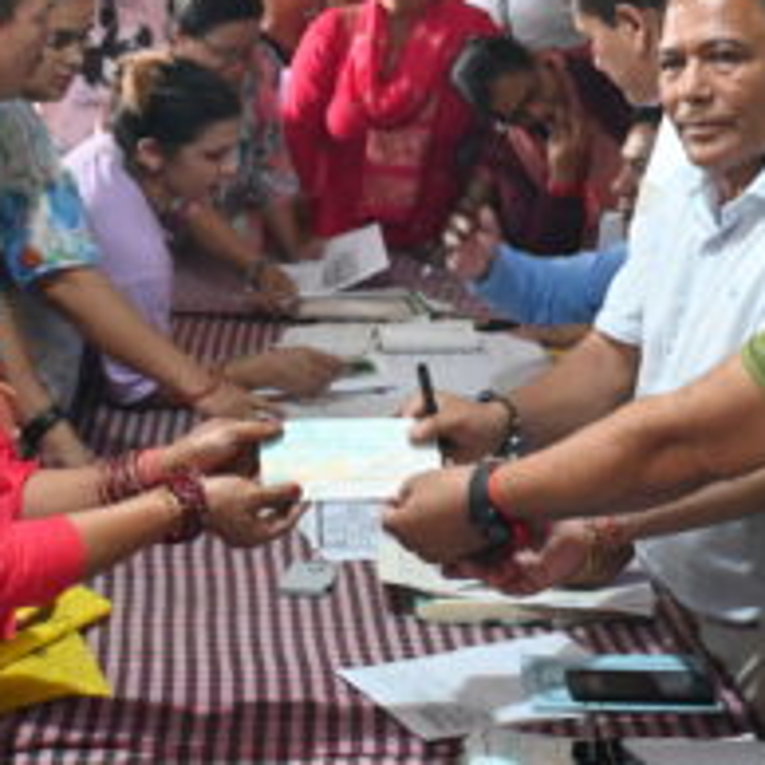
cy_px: 160
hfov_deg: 21.1
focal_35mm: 82
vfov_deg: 20.9
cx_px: 465
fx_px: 2053
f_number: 4.2
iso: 4500
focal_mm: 25
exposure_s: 1/60
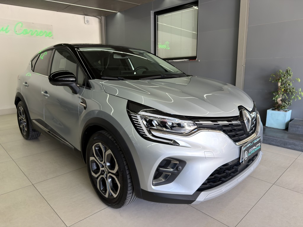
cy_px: 114
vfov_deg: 56.8
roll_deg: +1.0
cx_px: 152
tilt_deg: -11.3
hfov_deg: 71.6
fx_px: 210
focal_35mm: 24
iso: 80
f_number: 1.78
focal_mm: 6.76
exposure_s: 1/100
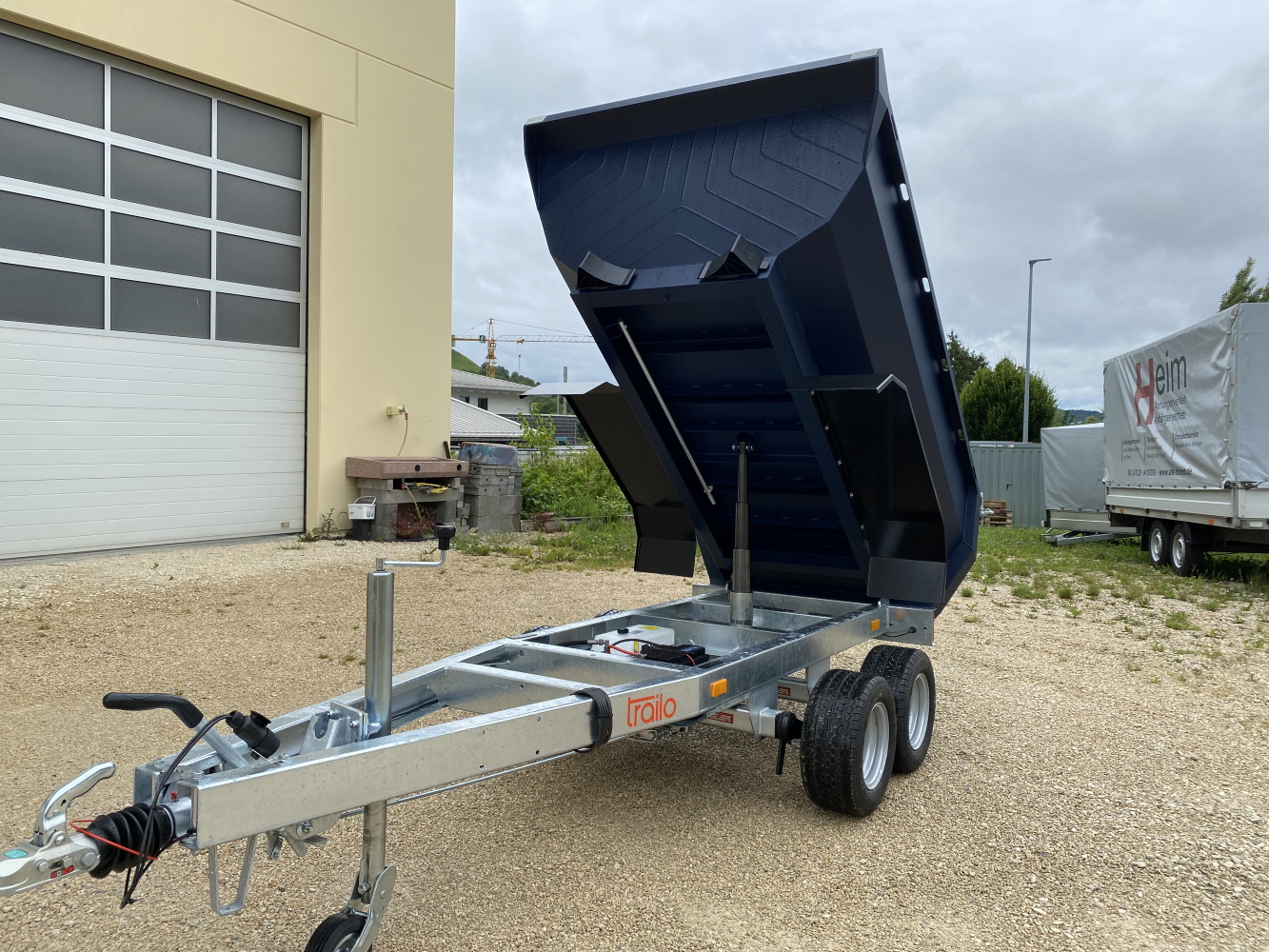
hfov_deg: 67.3
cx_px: 634
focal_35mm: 26
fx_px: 953
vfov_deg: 53.1
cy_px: 476
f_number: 1.8
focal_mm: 4.25
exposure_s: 1/724
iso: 32
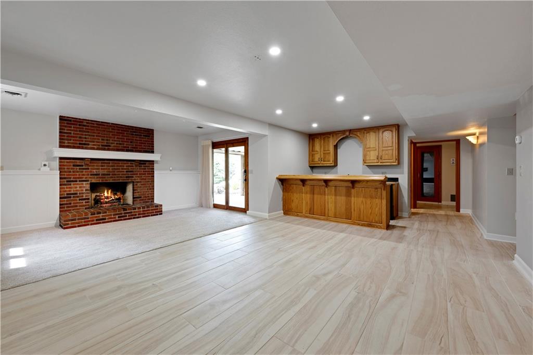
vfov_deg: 81.2
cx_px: 266
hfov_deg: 104.3
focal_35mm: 14
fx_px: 207
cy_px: 178
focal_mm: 14
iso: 100
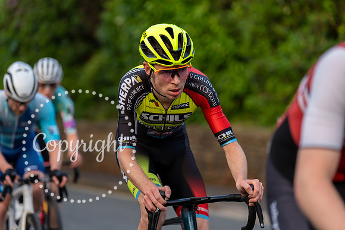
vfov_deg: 10.3
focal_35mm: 133
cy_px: 115
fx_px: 1275
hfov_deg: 15.4
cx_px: 172
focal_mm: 133
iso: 1250
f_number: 2.8
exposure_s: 1/1000
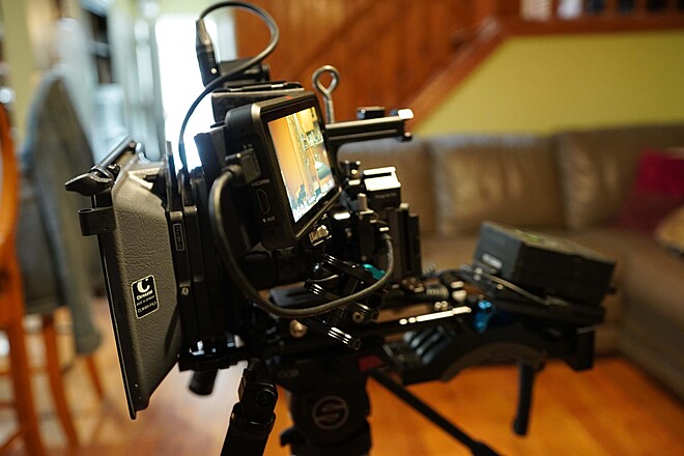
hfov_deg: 61.9
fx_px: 570
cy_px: 228
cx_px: 342
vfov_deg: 43.6
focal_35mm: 30
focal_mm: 20
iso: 1600
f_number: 2
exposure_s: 1/60
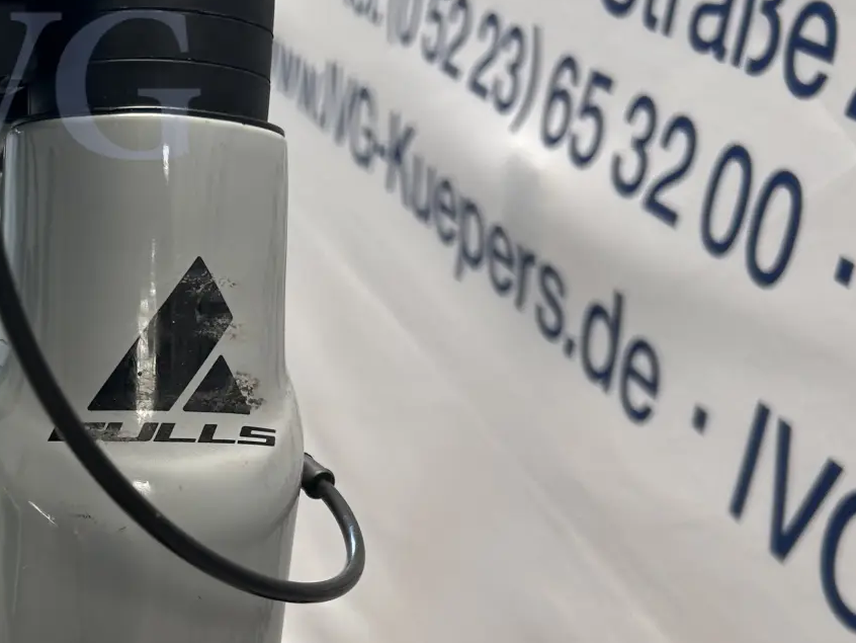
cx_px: 56
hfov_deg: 30.9
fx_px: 1459
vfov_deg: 24.1
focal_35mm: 59
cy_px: 592
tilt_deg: -32.3
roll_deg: -0.9
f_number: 1.5
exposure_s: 1/124
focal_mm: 5.7
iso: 32
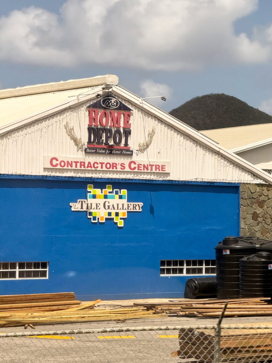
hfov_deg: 12.2
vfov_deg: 16.3
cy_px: 183
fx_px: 1268
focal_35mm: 121
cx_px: 136
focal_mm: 15.7
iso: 64
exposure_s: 1/421
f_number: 2.8
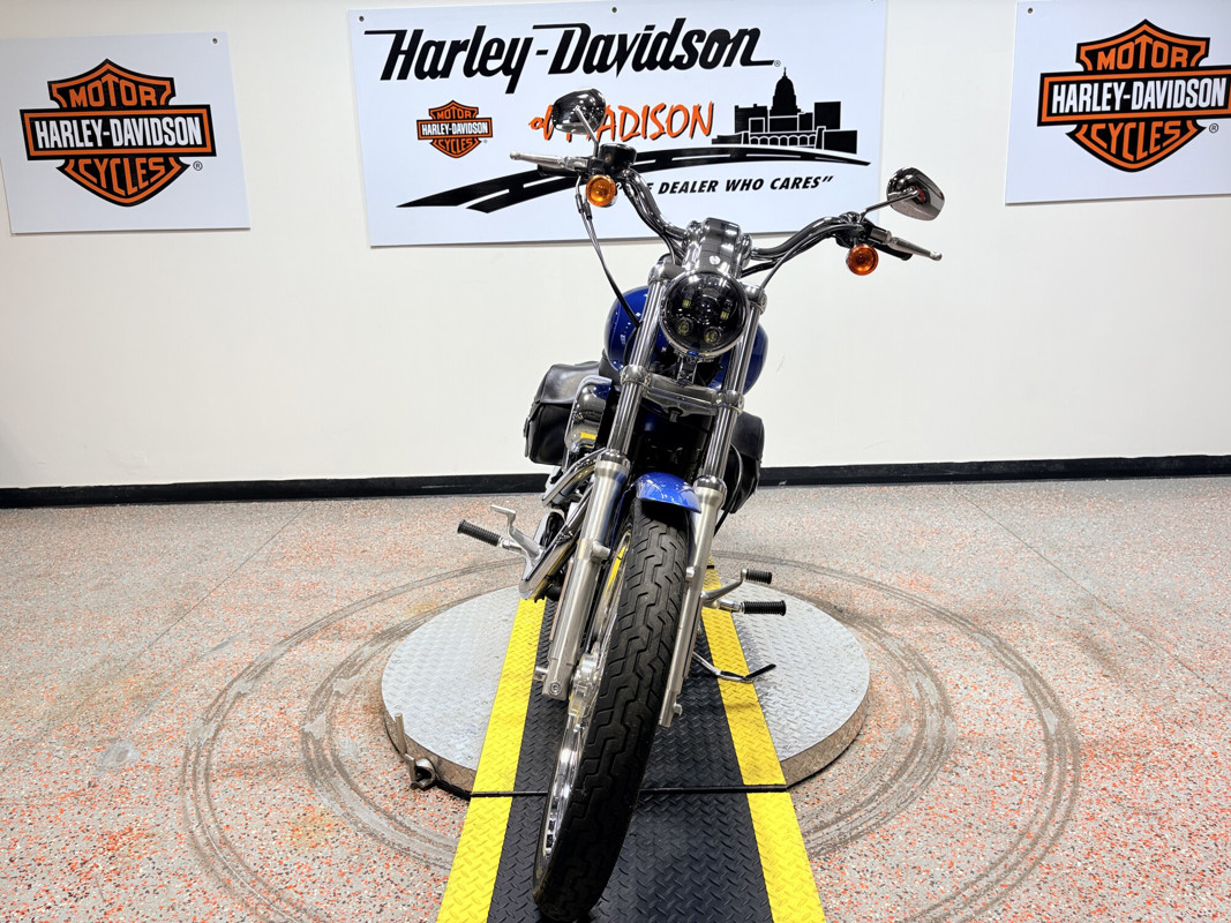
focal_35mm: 26
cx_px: 616
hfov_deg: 67.3
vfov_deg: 53.1
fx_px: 924
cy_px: 462
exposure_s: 1/120
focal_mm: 5.96
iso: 32
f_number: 1.6
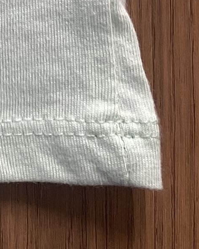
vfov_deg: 9.7
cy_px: -354
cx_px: -341
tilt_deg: -83.0
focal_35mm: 176
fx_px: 1295
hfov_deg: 7.9
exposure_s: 1/100
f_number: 1.8
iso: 40
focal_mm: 4.25
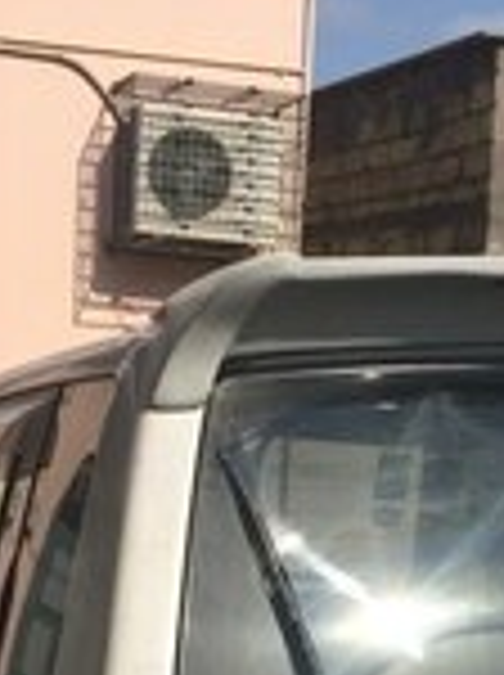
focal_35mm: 96
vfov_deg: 19.4
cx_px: 360
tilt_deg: -10.5
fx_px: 1869
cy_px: 783
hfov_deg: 15.3
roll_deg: -4.9
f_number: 2.2
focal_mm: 4.15
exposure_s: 1/3731
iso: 32
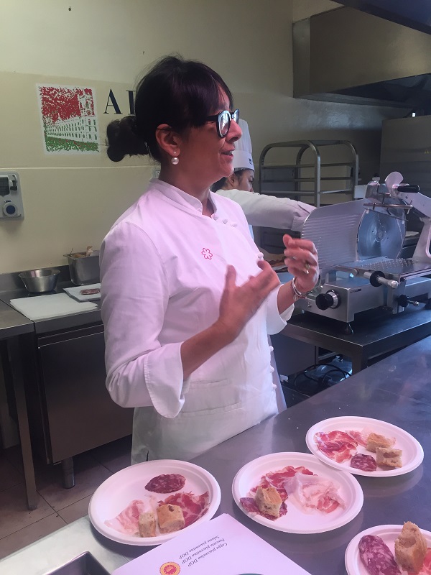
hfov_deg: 48.2
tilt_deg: -11.5
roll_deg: +1.6
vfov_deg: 61.7
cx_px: 216
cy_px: 288
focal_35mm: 29
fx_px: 481
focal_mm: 4.15
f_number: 2.2
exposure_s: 1/33
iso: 40
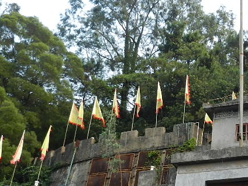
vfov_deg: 20.9
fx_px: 502
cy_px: 132
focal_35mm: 70
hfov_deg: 26.9
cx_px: 219
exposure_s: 1/125
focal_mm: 5.1
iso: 160
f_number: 3.6
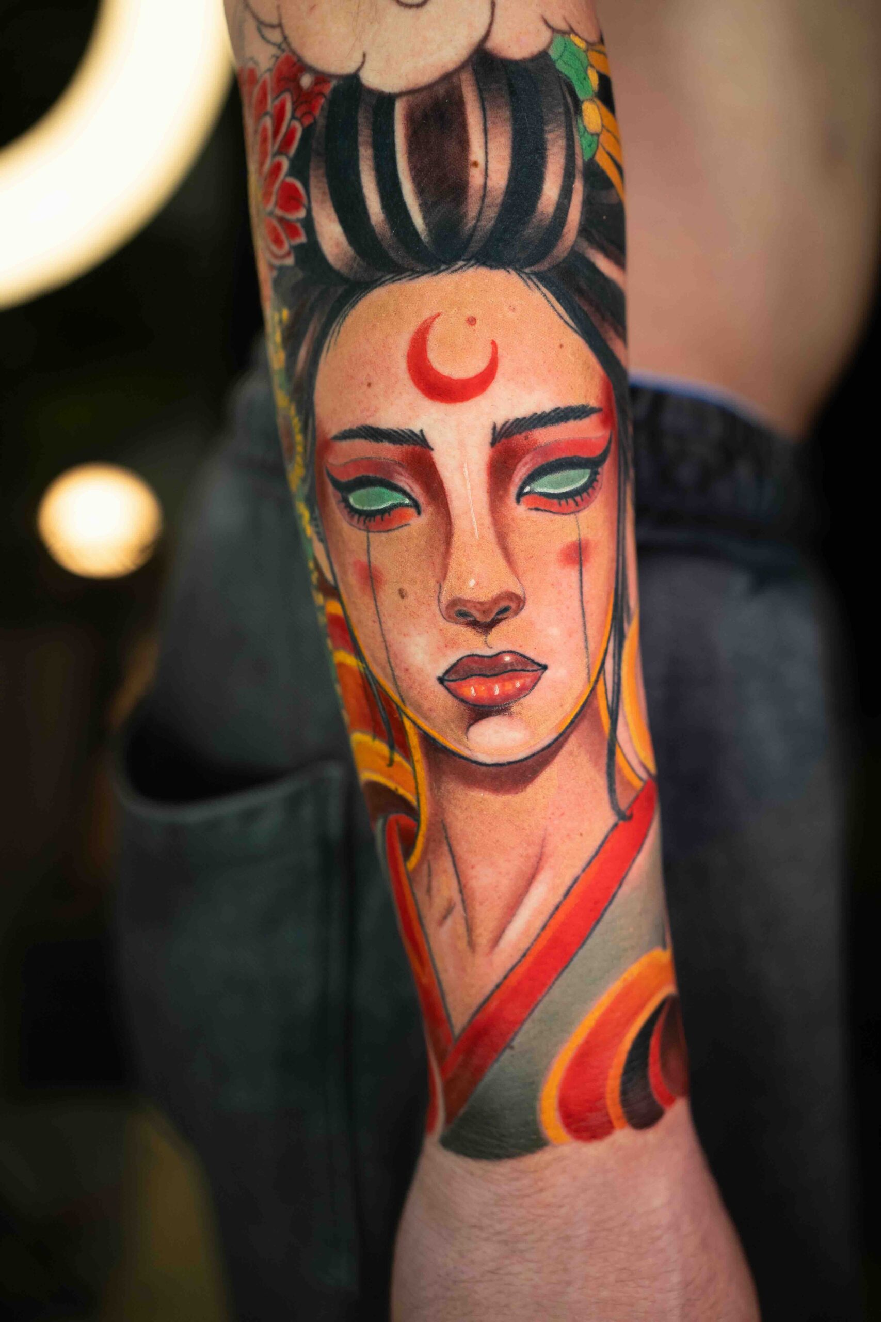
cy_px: 661
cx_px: 440
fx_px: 1285
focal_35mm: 35
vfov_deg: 54.4
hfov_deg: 37.9
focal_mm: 35
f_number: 2.5
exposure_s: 1/400
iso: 800
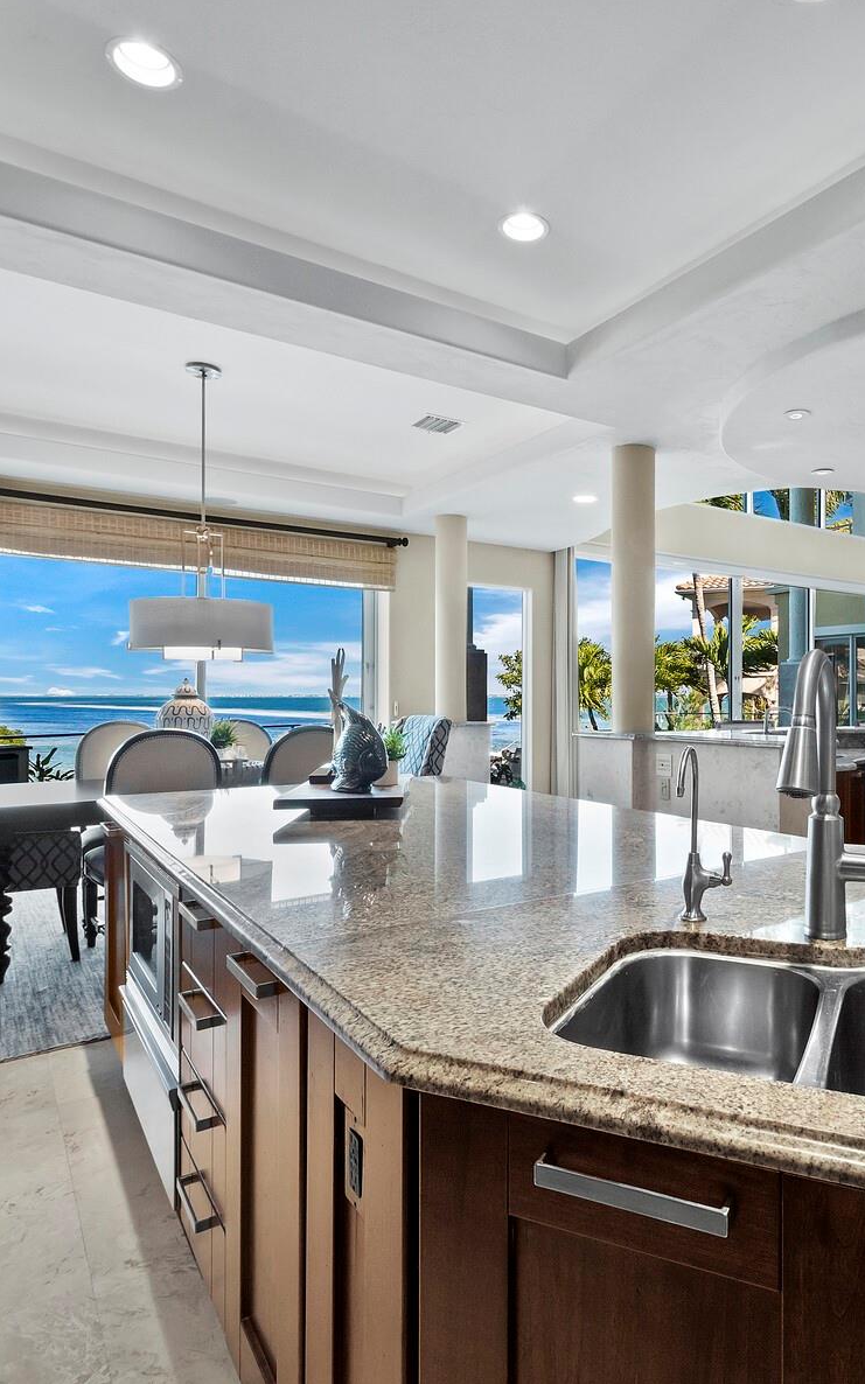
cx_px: 577
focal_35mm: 20
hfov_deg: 58.3
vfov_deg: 85.1
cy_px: 687
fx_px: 755
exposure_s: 1/10
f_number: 10
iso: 400
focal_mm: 7
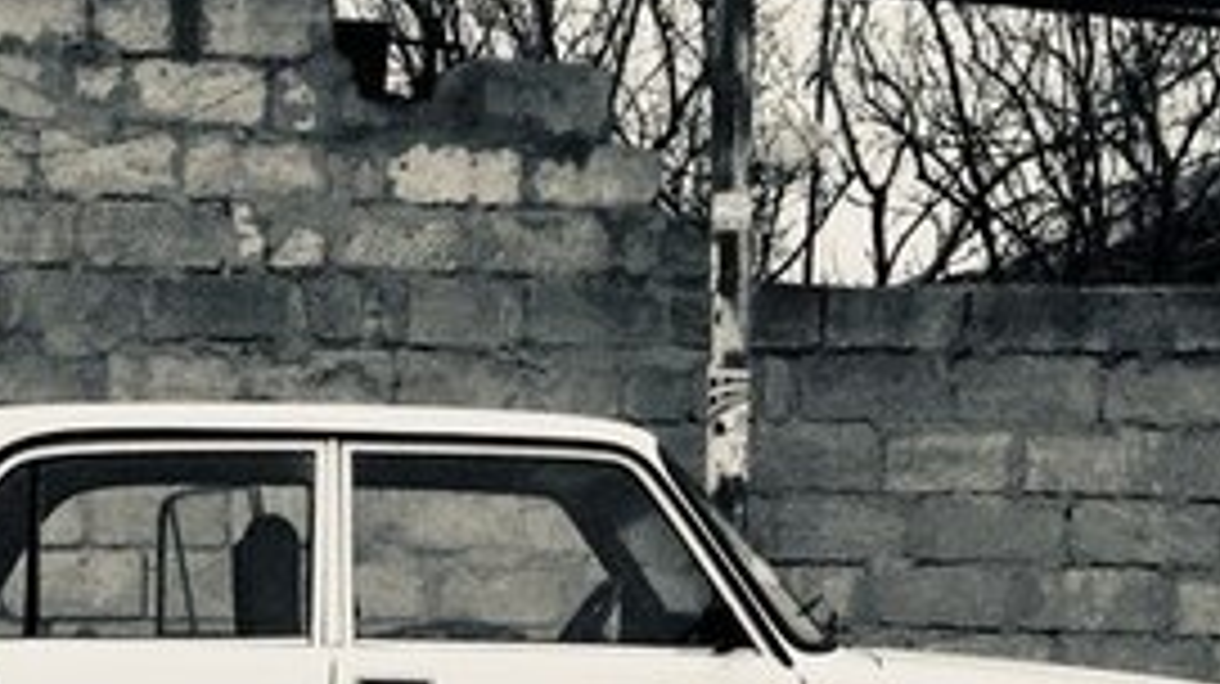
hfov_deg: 27.2
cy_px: 866
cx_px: 302
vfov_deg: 15.0
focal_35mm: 77
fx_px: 2489
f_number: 2.2
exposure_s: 1/33
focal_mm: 4.15
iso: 200
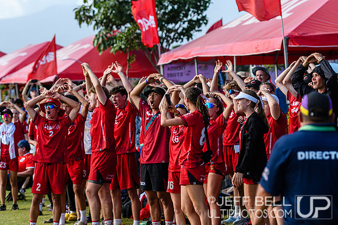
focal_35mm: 153
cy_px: 112
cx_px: 169
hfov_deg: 13.4
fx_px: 1437
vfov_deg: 9.0
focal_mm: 102
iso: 200
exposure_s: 1/1000
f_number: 3.2
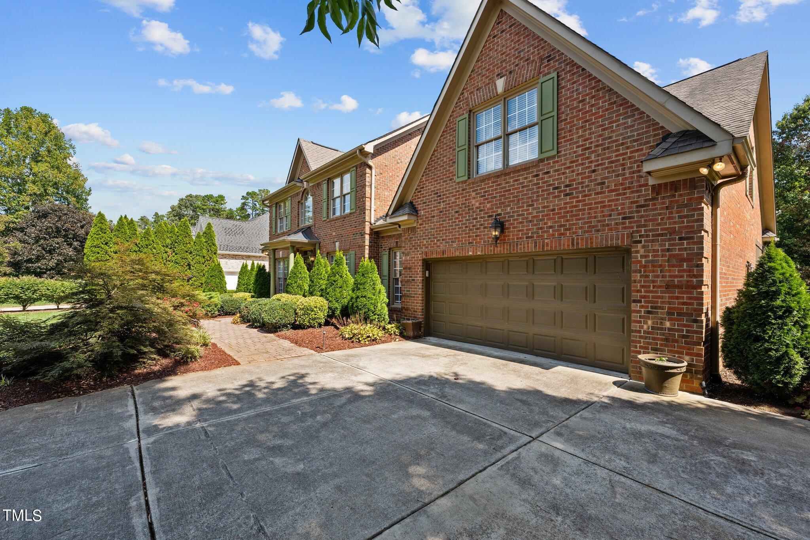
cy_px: 270
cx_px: 405
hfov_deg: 104.3
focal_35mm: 14
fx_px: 315
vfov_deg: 81.2
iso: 400
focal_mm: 14
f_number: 7.1
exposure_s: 1/500
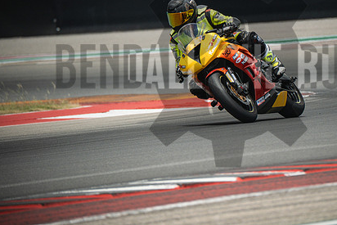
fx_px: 6386
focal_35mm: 682
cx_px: 228
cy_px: 68
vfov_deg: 2.0
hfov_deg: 3.0
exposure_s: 1/1600
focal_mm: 323.2
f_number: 5.4
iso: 800
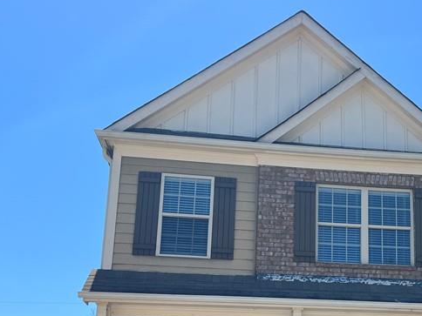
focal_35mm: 55
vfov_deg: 25.6
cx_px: 345
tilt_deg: +13.4
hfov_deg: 33.8
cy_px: 292
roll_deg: +0.4
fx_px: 670
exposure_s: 1/3356
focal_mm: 5.7
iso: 50
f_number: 1.5
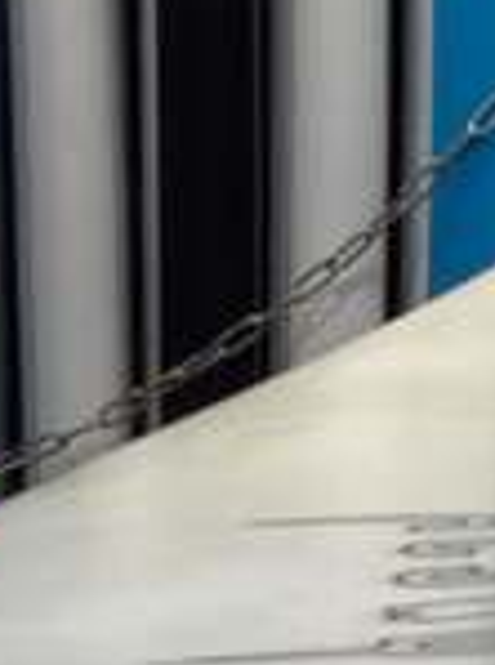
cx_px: 486
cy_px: 1223
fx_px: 3198
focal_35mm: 167
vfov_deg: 11.0
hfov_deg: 8.8
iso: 50
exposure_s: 1/100
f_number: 2.4
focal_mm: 3.3
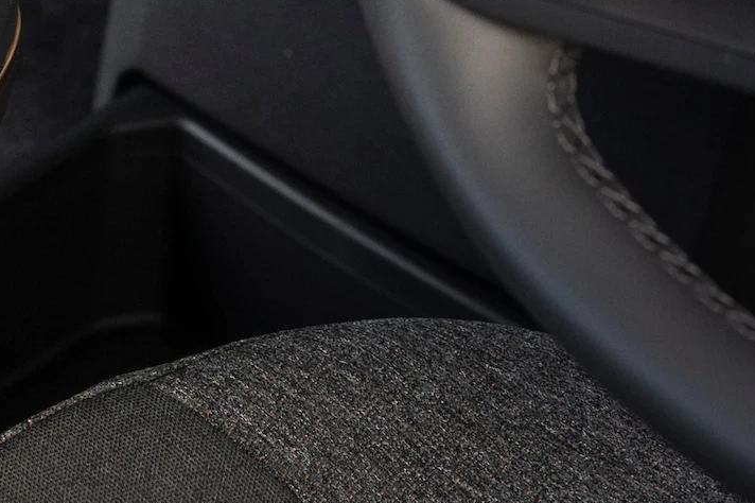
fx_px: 4737
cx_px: -460
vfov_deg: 6.0
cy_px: -109
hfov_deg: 8.8
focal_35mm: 226
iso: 1000
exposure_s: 1/80
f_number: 6.3
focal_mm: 67
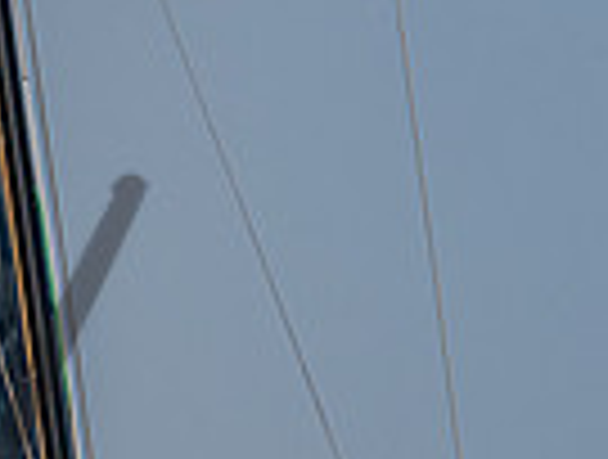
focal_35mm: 1094
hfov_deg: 1.8
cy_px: 764
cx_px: 16
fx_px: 19267
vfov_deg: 1.4
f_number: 6.3
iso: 400
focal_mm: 200
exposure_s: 1/2000
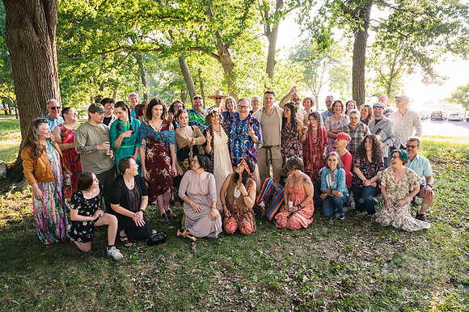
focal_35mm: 26
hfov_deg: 69.4
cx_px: 234
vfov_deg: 49.5
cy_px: 156
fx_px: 339
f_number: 5.6
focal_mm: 26
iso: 800
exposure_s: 1/250
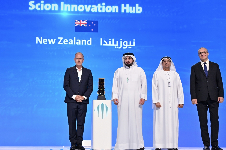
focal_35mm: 70
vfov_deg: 19.5
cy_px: 75
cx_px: 113
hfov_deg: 28.8
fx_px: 439
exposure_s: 1/200
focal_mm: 70
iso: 2000
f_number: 3.5
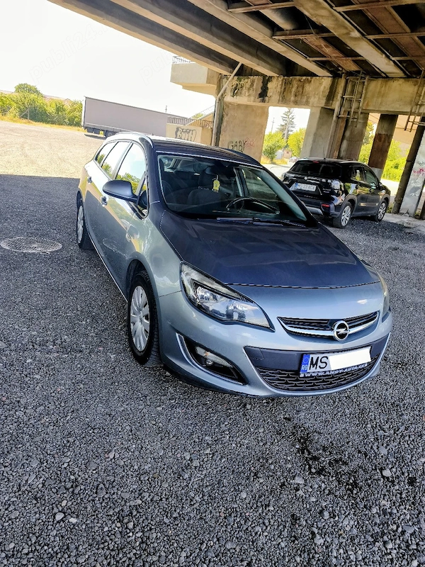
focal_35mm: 23
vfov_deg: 73.9
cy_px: 284
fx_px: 377
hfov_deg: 58.9
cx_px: 212
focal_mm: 6.45
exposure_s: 1/476
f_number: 1.62
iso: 50
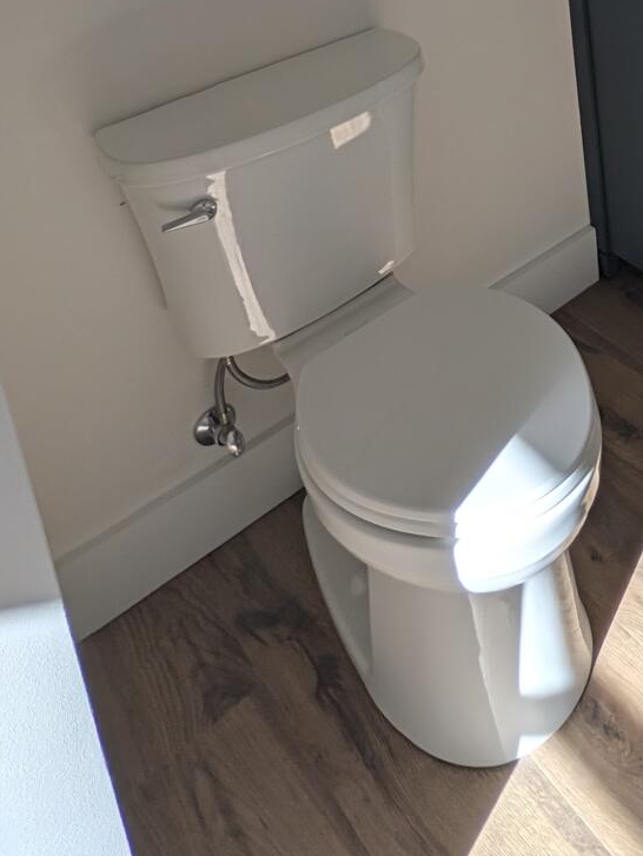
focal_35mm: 33
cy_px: -154
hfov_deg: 35.1
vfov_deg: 40.4
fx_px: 817
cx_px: 750
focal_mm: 2.02
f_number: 1.7
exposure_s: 1/705
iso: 49
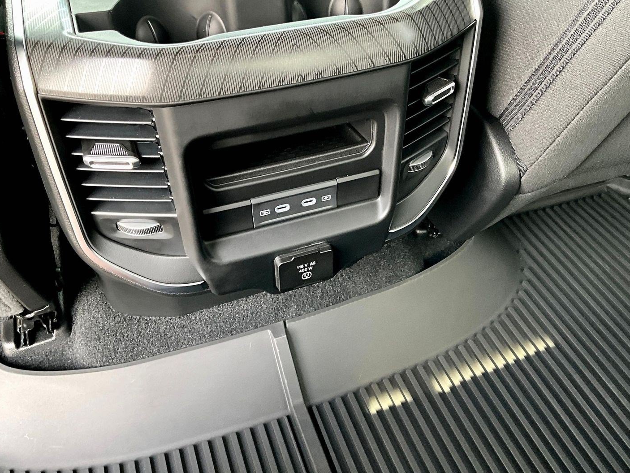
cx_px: 332
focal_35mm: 33
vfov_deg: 42.9
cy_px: 219
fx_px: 601
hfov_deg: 55.3
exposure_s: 1/60
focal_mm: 3
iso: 160
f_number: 1.8
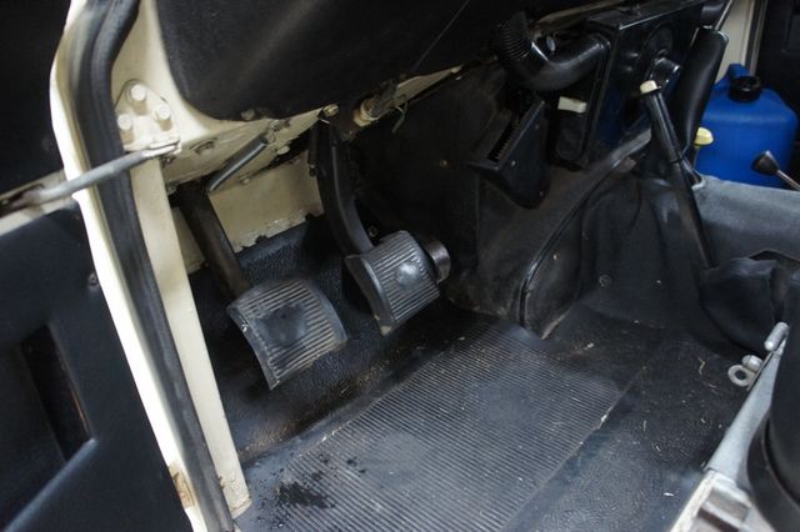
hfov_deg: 67.4
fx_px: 600
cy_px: 266
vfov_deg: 47.9
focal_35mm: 27
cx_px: 400
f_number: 3.5
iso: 1600
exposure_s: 1/13
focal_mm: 18
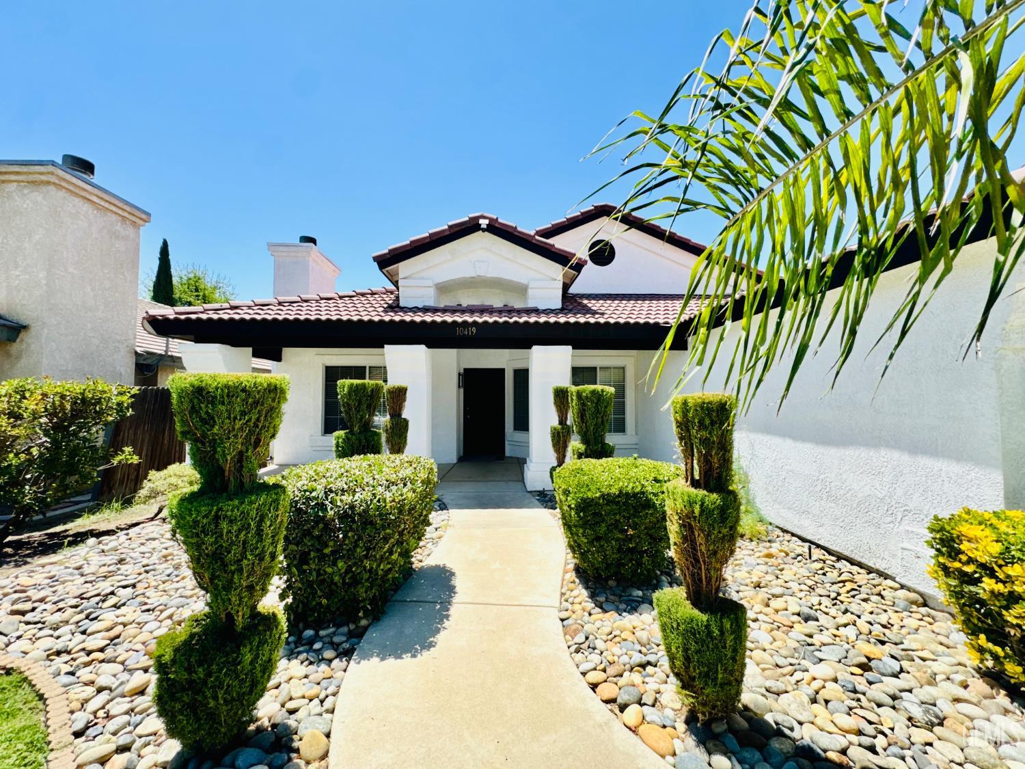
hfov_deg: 102.1
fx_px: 415
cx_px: 512
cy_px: 384
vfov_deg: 85.7
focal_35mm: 14
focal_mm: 2.22
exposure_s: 1/1006
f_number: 2.2
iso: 40
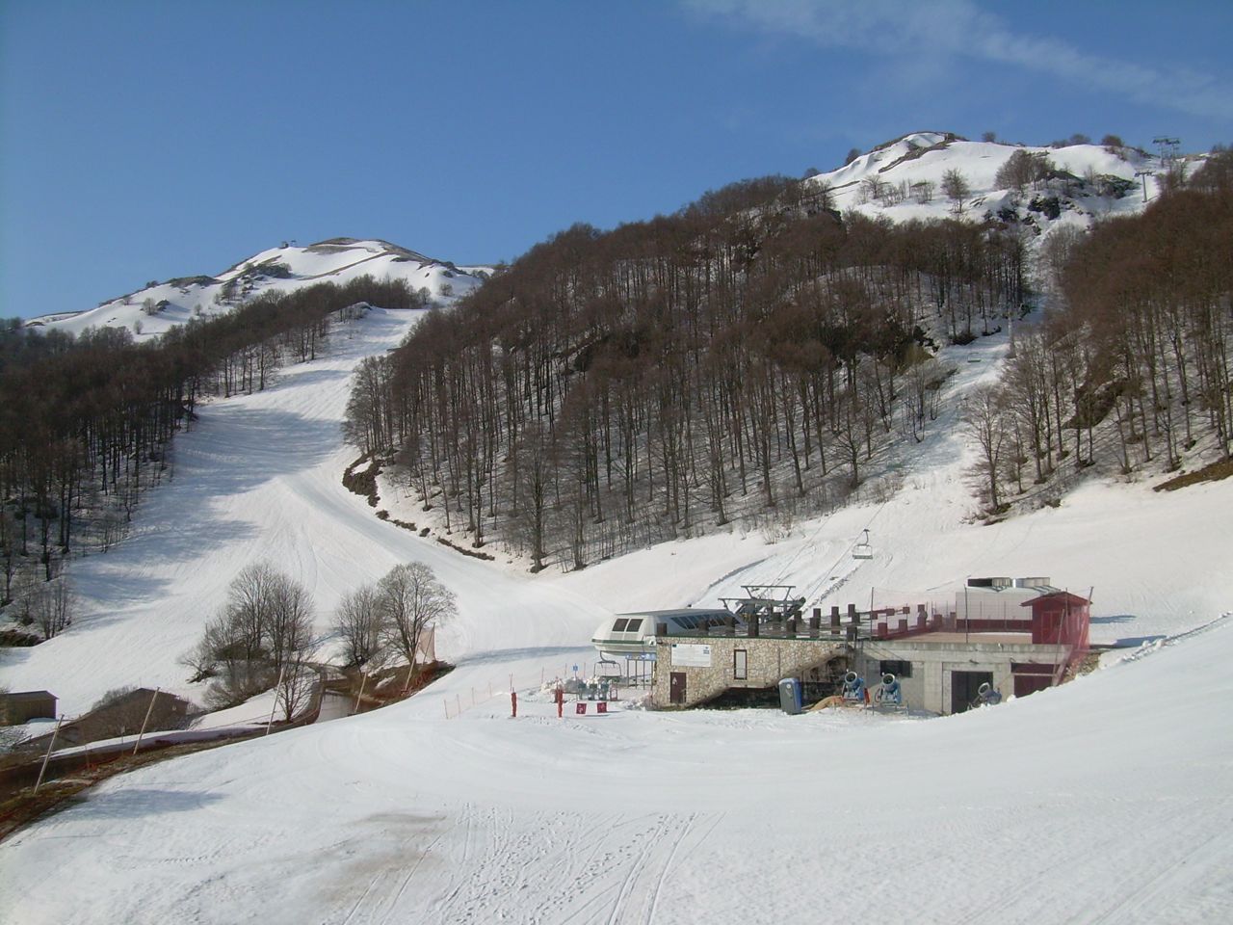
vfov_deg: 37.7
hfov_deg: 49.0
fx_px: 1354
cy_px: 462
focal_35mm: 38
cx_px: 616
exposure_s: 1/771
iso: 50
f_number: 4.6
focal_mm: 6.3
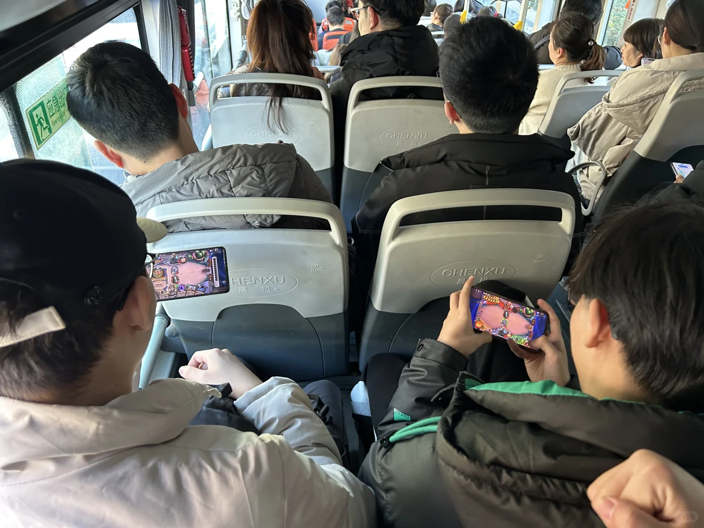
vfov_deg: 53.1
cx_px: 352
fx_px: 529
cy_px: 264
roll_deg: +0.1
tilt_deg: -38.8
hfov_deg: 67.3
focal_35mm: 26
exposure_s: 1/60
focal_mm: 5.7
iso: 200
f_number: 1.5
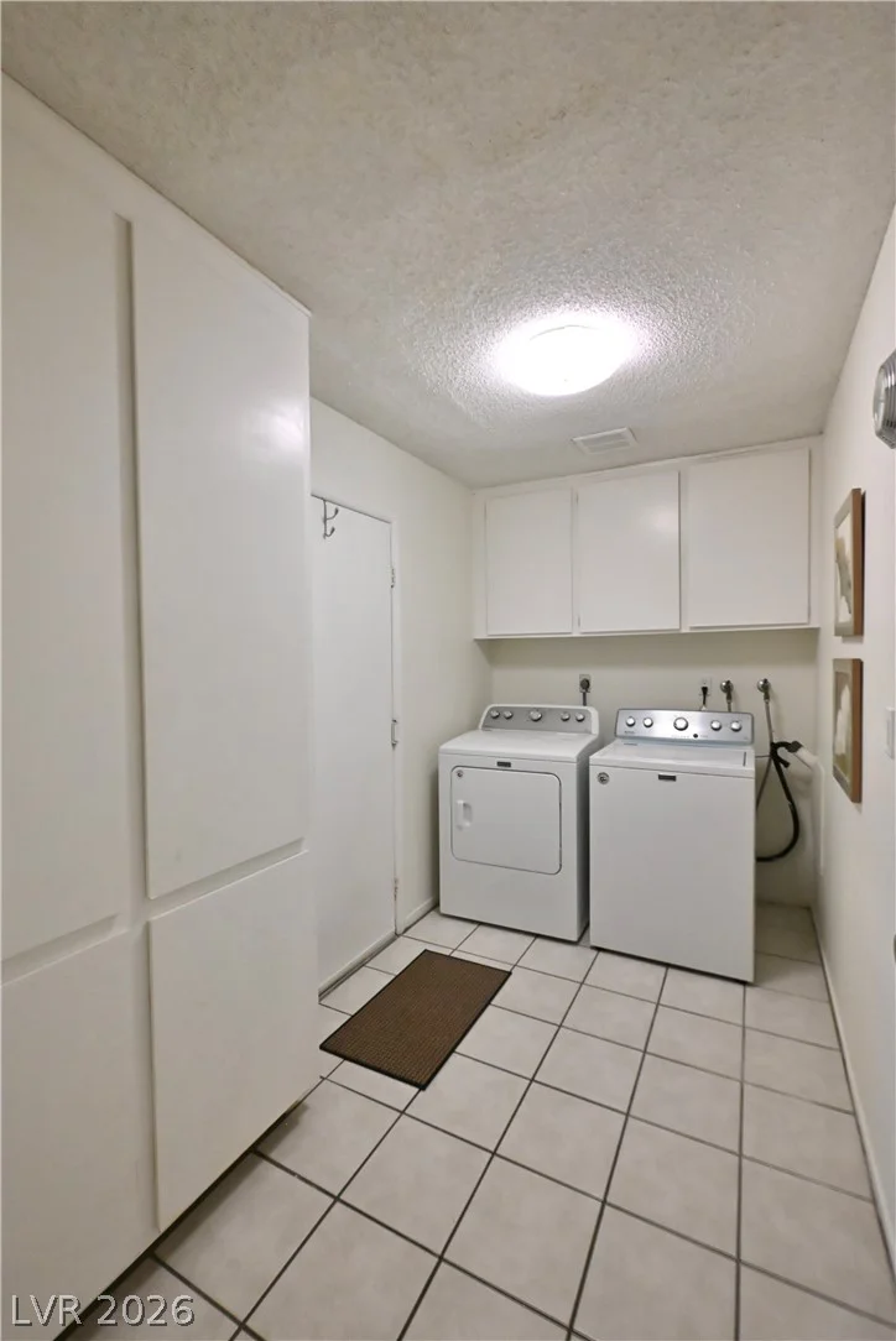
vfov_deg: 104.2
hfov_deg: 81.3
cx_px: 448
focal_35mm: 14
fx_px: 522
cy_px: 670
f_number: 16
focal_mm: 14
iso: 12800
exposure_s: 1/60
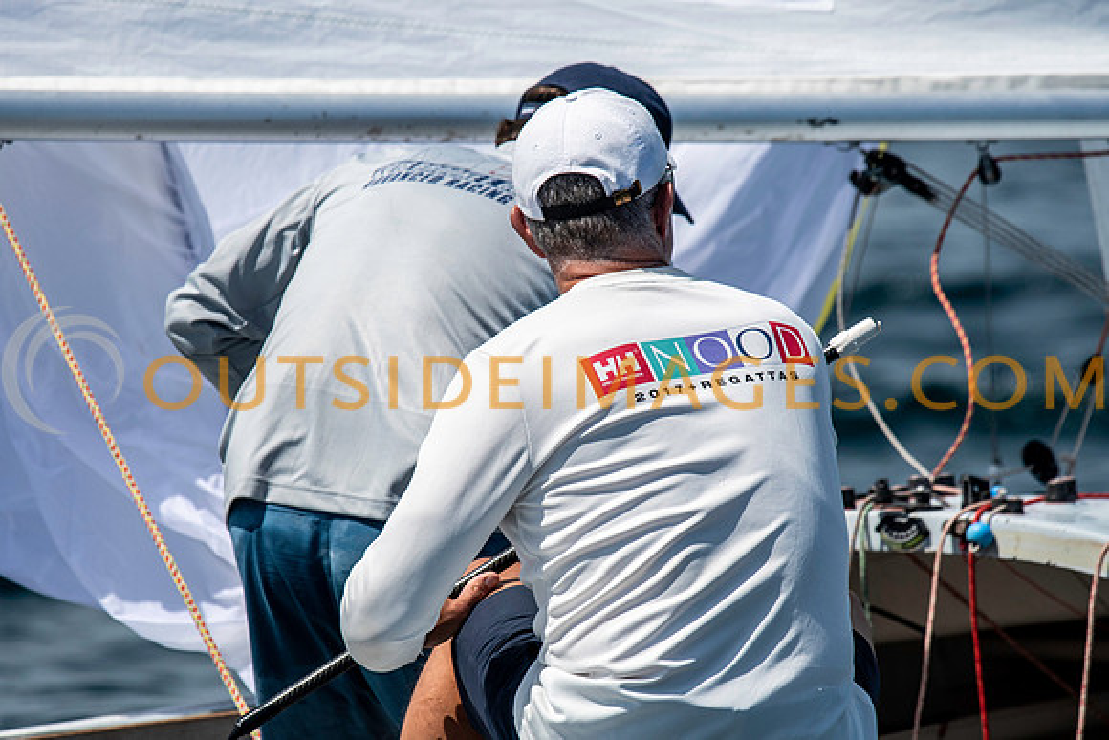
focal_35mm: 450
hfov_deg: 4.6
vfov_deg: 3.1
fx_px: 13865
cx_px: 554
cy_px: 370
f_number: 5
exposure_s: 1/5000
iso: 320
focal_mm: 300
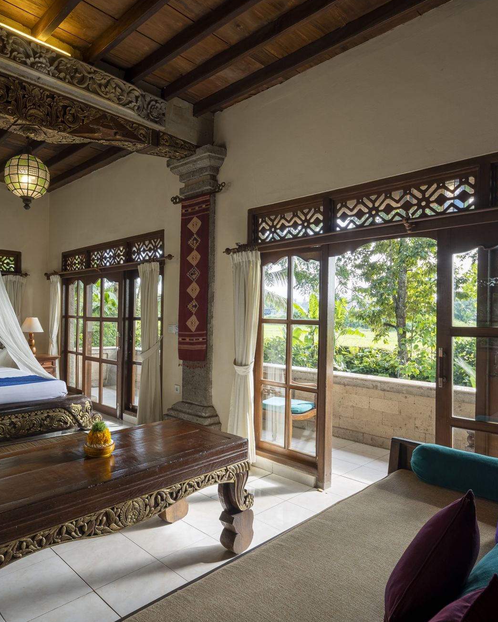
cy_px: 311
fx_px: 424
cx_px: 183
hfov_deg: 60.0
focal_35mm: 23
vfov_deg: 72.6
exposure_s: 1/30
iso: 100
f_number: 8
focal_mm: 16
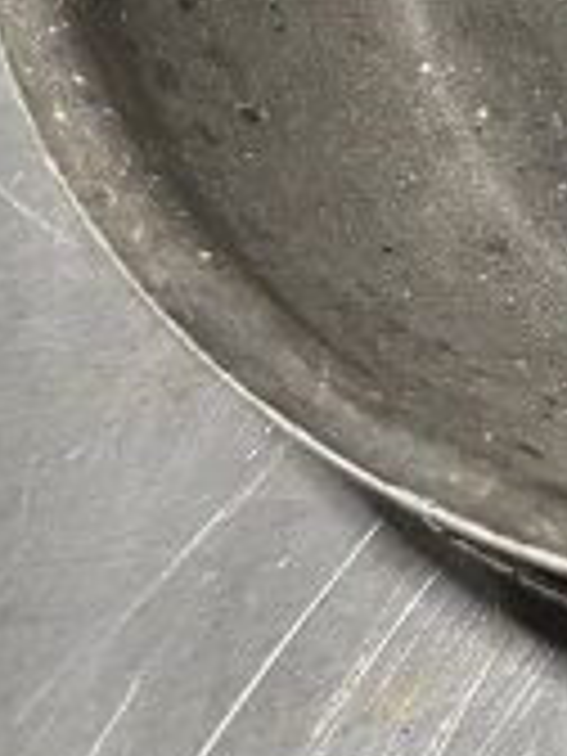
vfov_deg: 14.3
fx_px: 2533
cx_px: 1282
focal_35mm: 116
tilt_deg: -50.4
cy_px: -736
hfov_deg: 11.1
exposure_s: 1/78
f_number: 1.78
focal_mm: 6.86
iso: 250
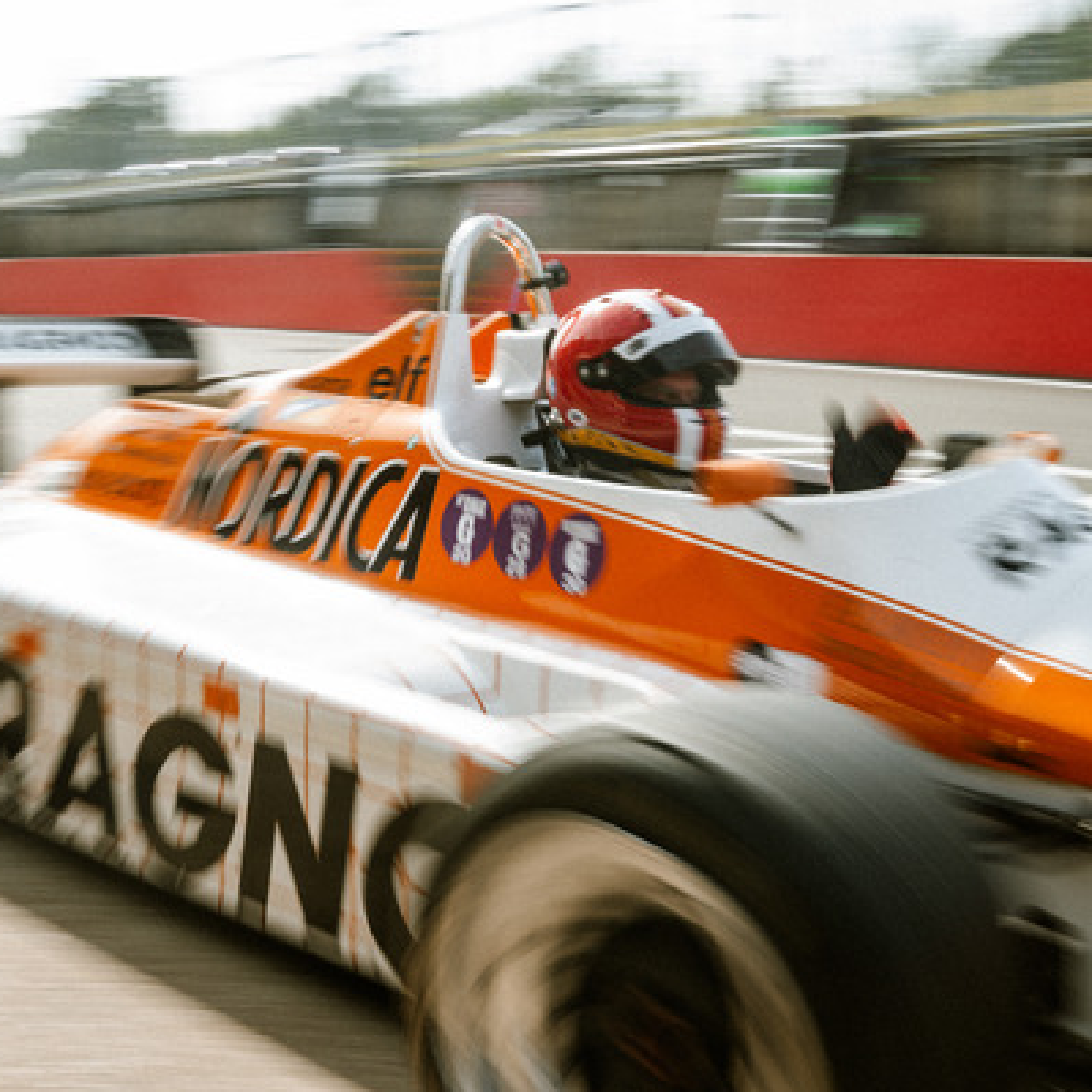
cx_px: 571
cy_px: 666
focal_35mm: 49
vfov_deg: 34.5
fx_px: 1749
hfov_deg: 34.7
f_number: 11
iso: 100
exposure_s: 1/30
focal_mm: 24
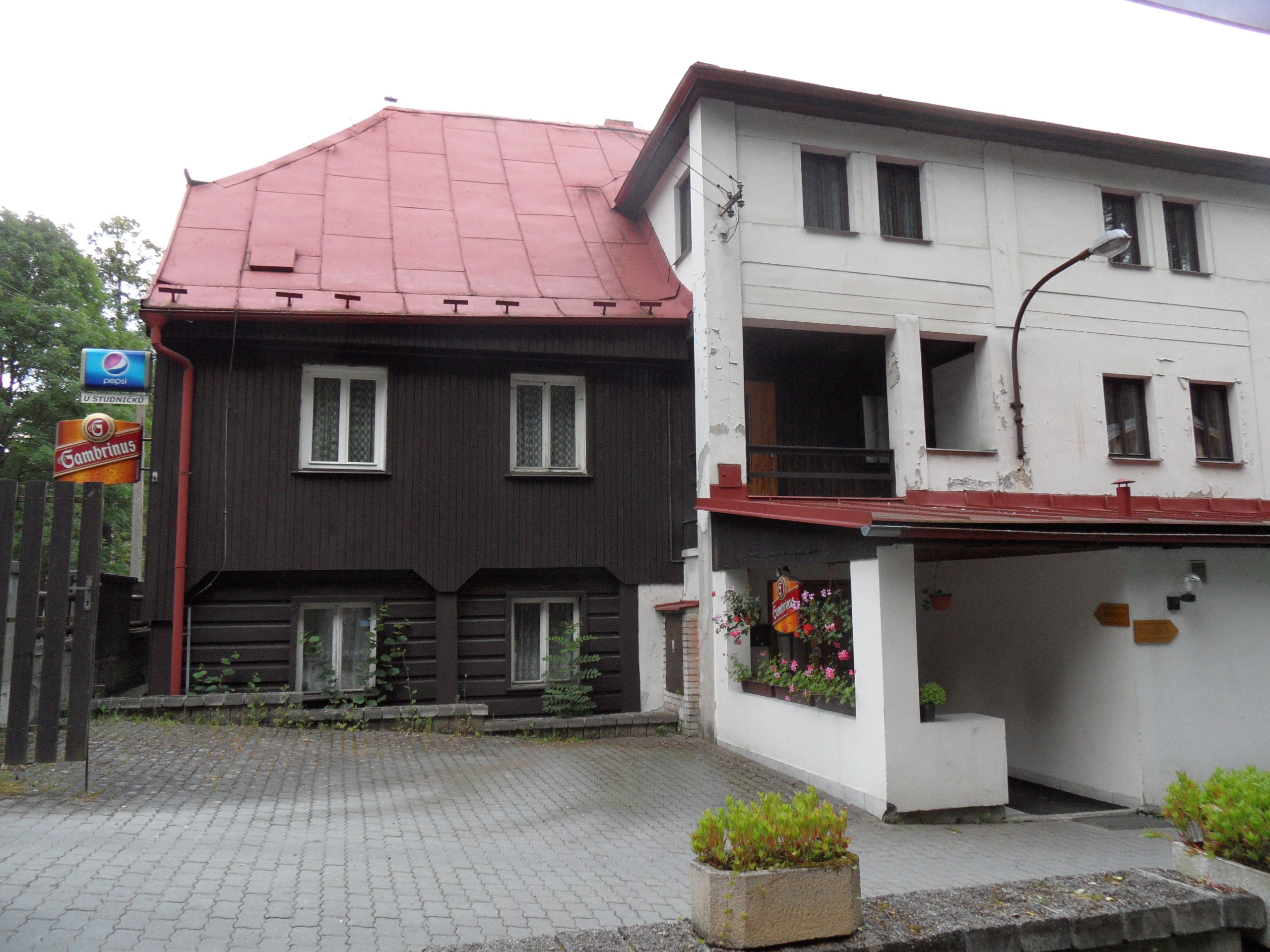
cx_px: 635
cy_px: 476
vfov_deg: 56.8
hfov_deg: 71.6
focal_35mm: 24
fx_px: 881
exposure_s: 1/30
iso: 120
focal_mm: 3.9
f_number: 3.2
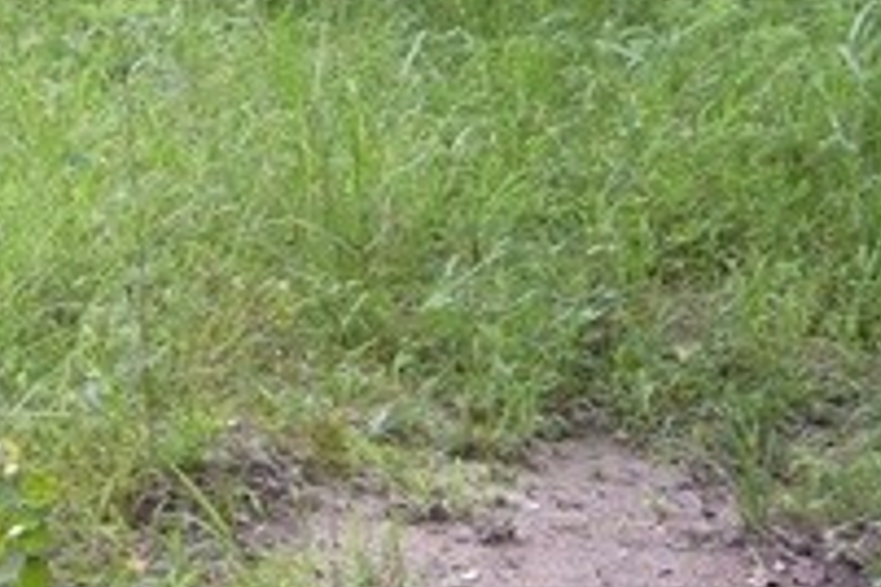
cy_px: -561
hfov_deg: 10.7
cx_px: -991
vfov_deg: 7.7
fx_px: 4209
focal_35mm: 172
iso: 250
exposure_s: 1/125
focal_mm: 22
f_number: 3.8
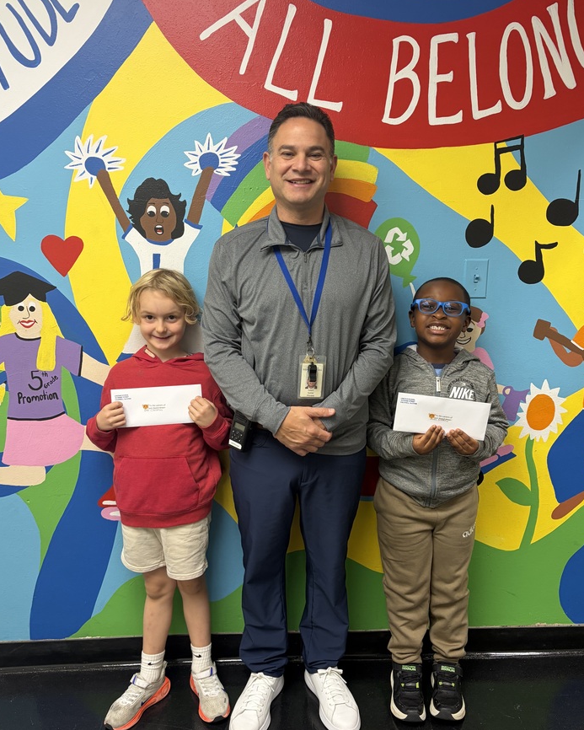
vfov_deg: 58.8
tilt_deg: -11.9
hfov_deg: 48.5
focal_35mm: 30
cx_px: 312
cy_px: 369
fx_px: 648
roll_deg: -0.1
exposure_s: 1/60
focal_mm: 5.96
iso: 100
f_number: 1.6
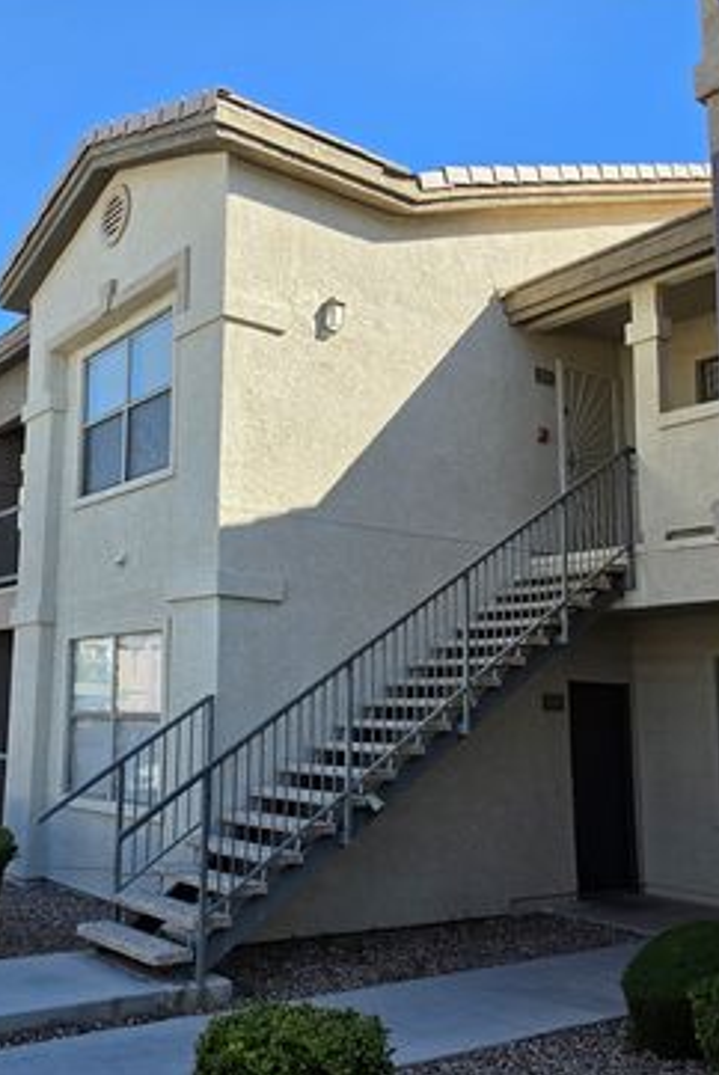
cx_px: 202
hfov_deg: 39.2
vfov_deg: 57.2
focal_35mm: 33
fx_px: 987
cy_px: 527
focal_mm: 6.5
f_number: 1.4
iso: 64
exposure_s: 1/5015
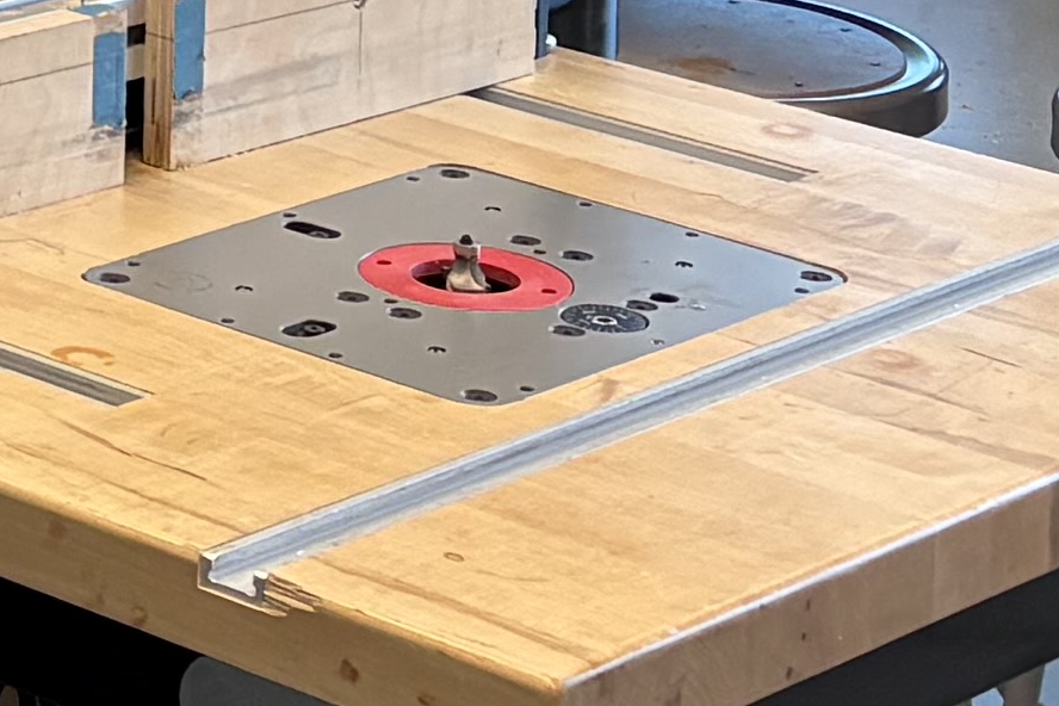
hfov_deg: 11.0
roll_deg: -0.5
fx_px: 5118
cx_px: -834
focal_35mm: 174
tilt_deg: -2.4
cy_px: -1158
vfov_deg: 7.3
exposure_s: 1/150
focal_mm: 5.96
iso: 125
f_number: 1.6
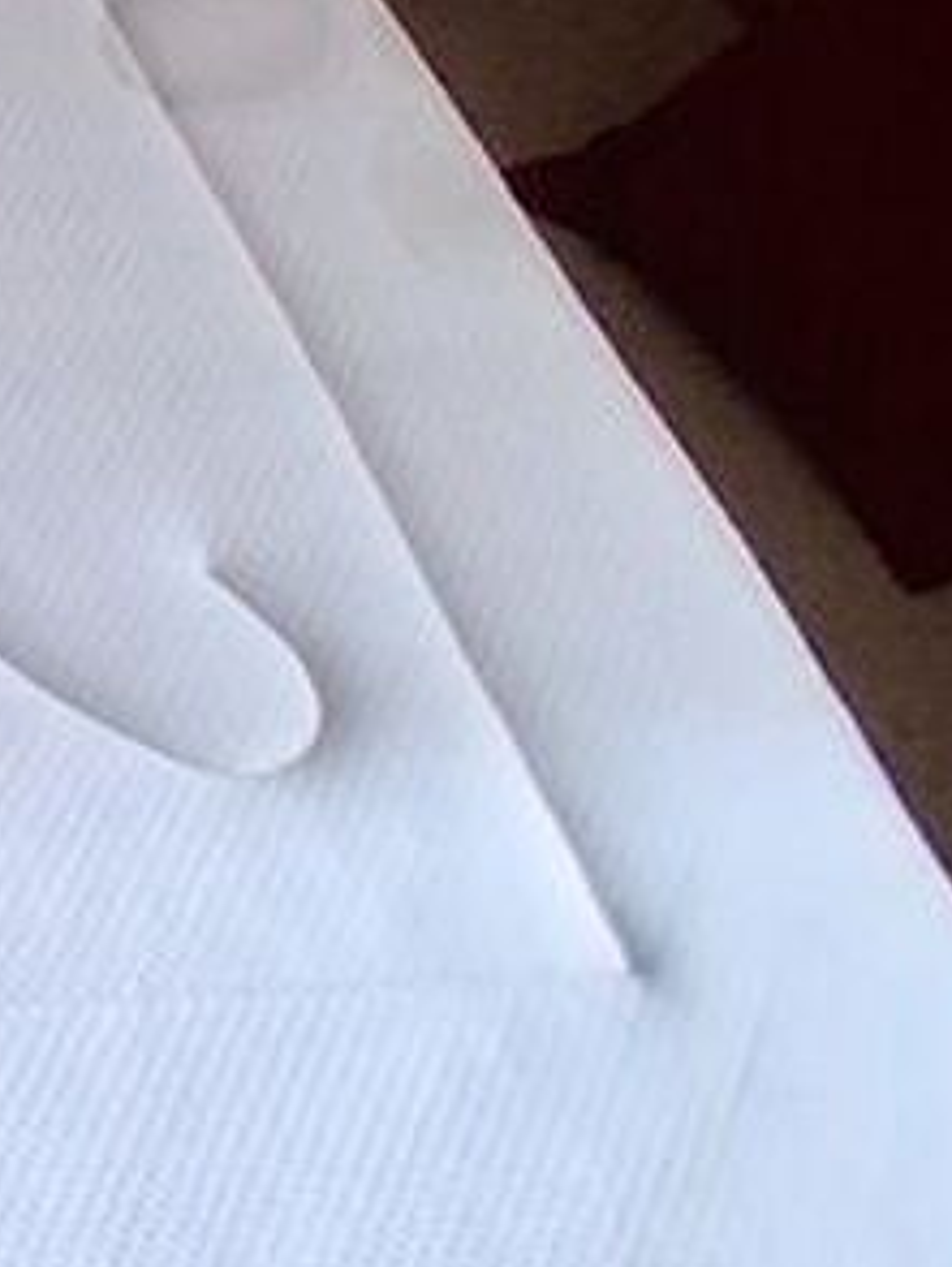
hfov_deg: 14.5
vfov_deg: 24.7
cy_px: 170
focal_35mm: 77
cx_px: -1154
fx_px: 2819
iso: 250
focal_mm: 1.4
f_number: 2.2
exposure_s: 1/50
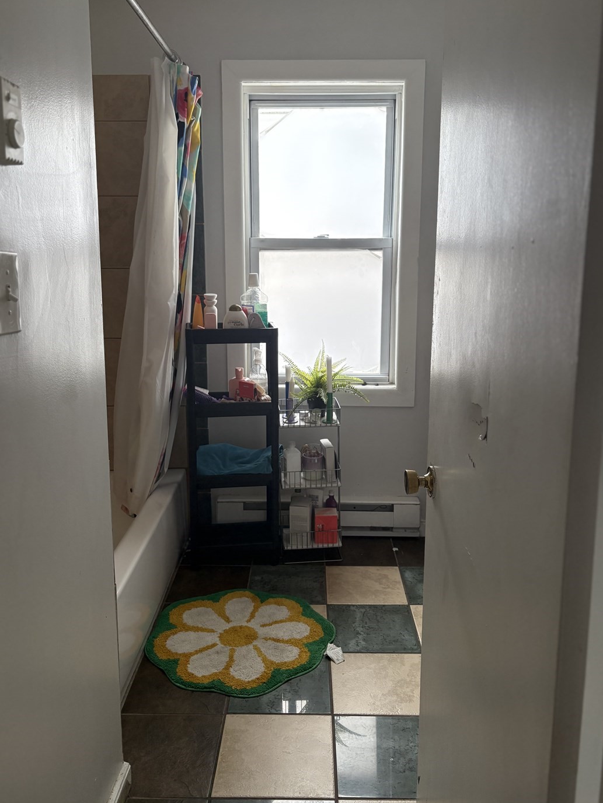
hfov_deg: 48.2
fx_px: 673
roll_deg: +0.3
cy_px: 370
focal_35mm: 29
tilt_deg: -7.9
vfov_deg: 61.6
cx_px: 290
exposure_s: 1/142
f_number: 1.6
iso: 125
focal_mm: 5.96
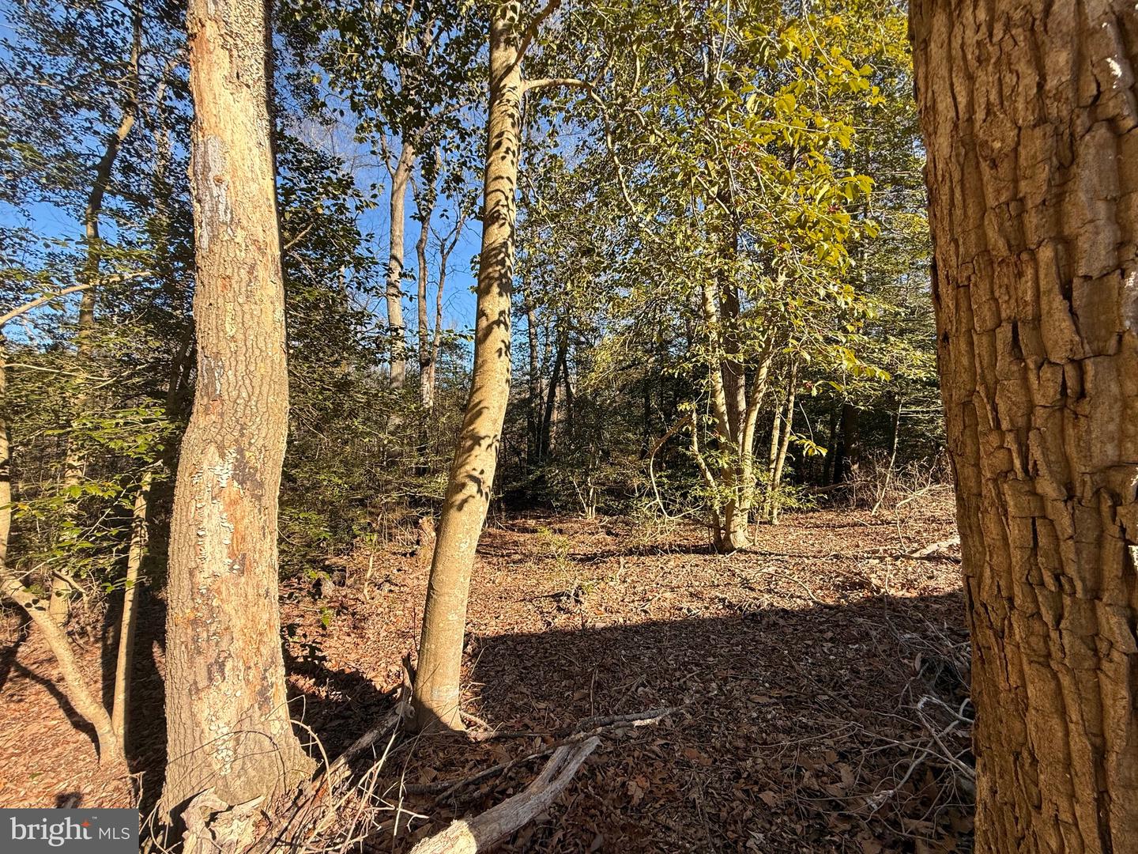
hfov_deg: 102.1
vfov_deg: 85.7
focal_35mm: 14
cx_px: 569
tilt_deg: +0.9
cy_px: 427
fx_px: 460
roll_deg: +0.8
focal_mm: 2.22
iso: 50
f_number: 2.2
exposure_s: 1/613
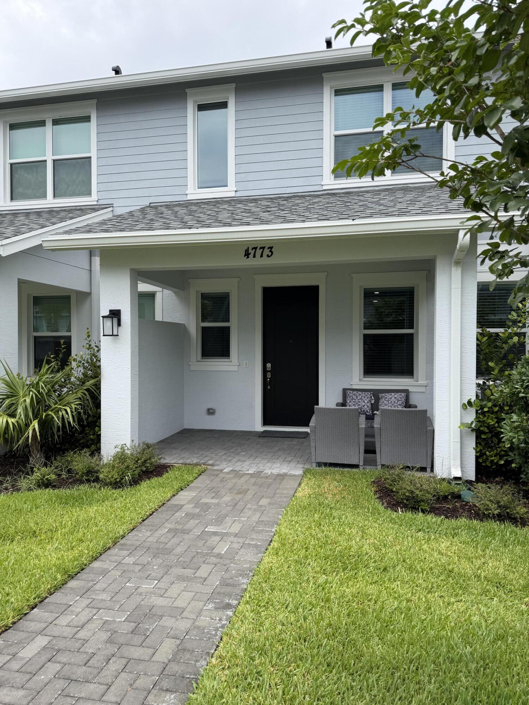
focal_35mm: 24
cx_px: 264
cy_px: 352
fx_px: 489
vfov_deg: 71.6
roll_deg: +0.4
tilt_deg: -1.4
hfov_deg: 56.8
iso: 80
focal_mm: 6.76
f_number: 1.78
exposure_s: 1/1855
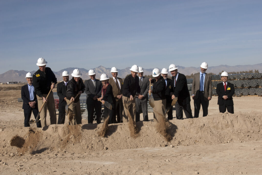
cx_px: 131
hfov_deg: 43.6
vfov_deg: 29.9
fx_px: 328
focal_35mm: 45
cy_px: 88
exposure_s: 1/250
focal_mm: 30
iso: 250
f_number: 16
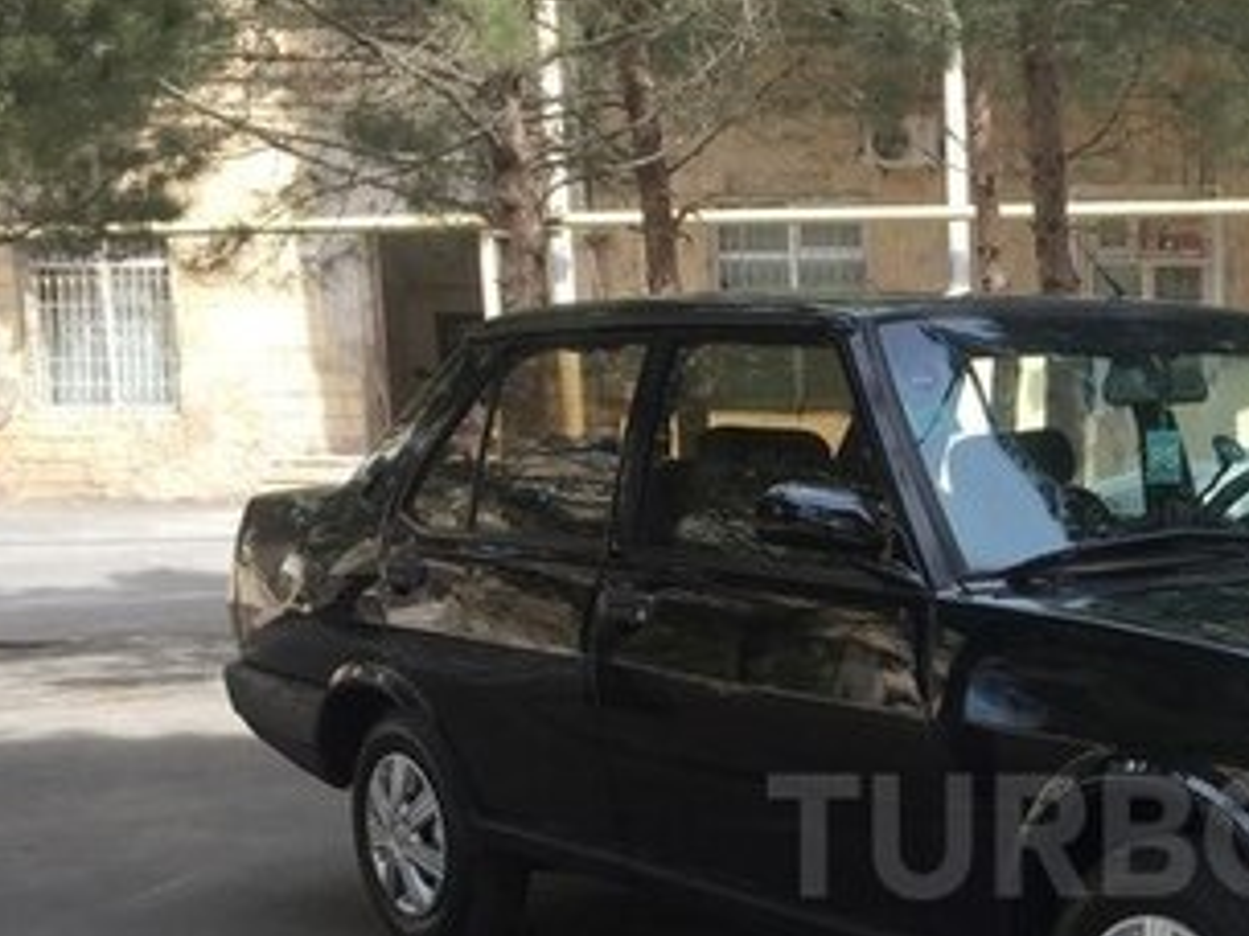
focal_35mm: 63
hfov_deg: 29.1
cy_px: 835
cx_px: 1187
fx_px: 2273
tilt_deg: -10.9
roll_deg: +0.3
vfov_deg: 22.7
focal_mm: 4.15
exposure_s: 1/471
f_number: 2.2
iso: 32
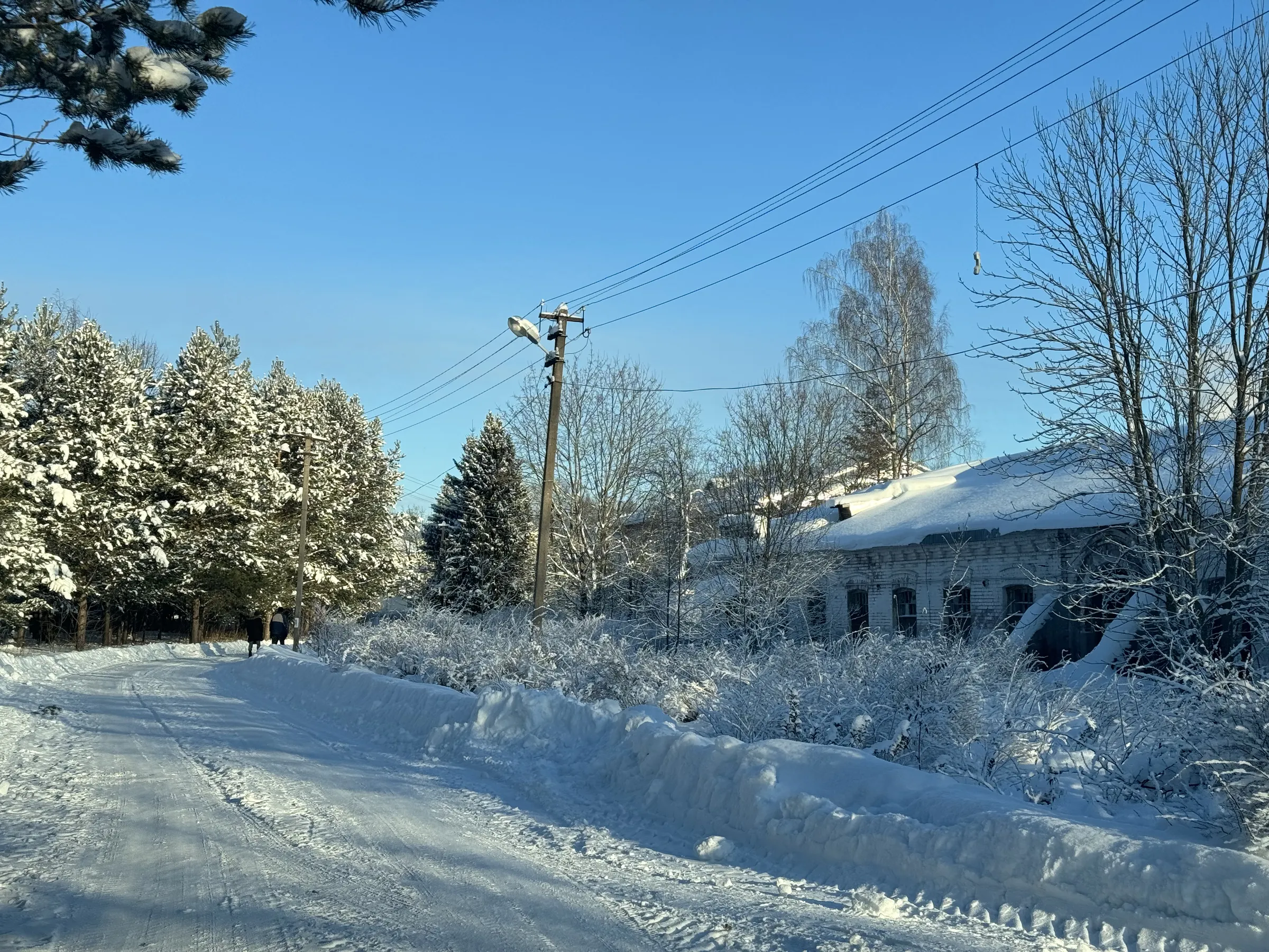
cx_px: 634
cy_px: 476
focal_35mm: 48
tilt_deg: +6.6
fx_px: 1760
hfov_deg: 39.7
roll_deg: +0.1
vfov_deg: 30.3
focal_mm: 6.86
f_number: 1.78
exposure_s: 1/2045
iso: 64
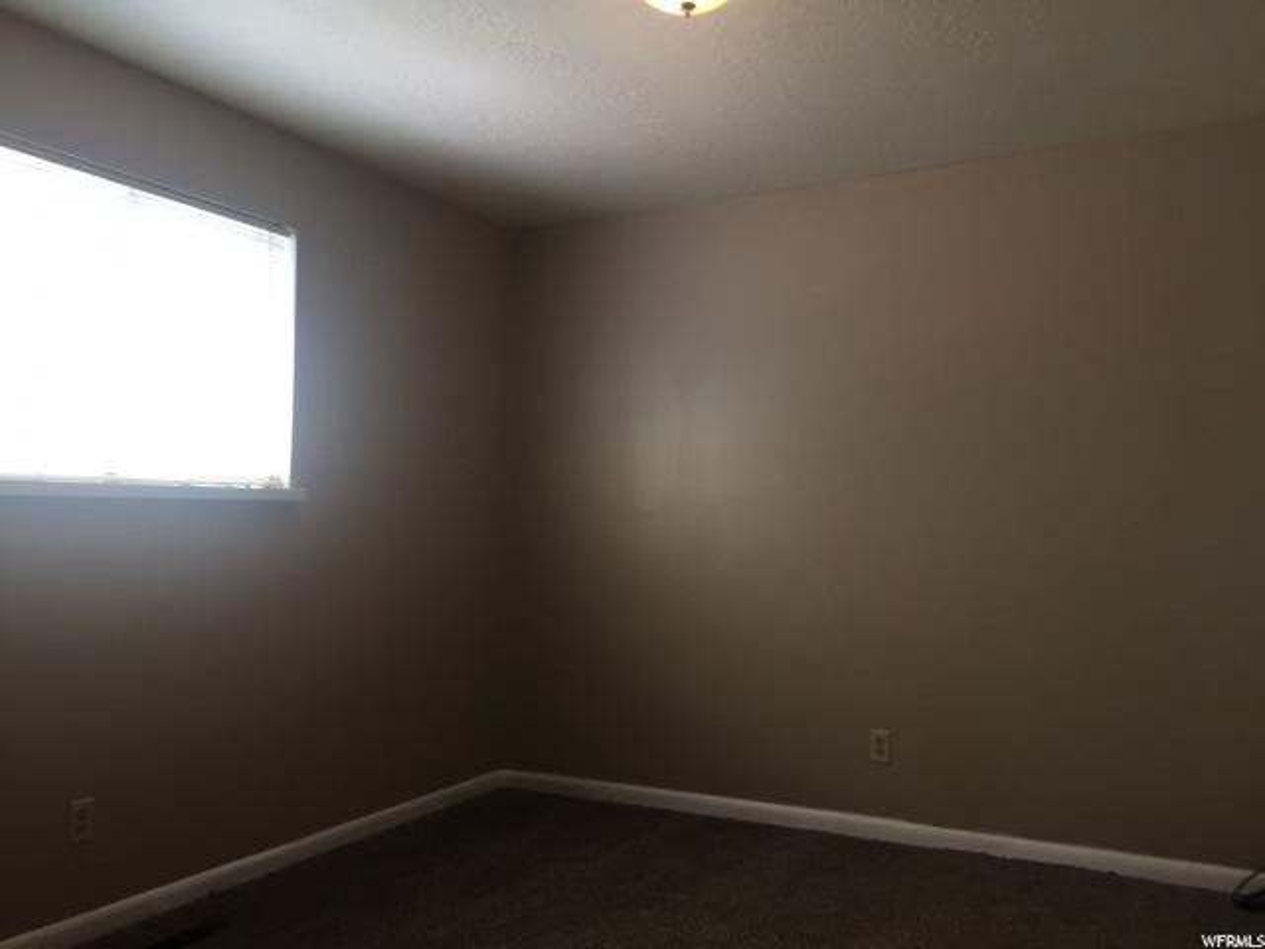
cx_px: 632
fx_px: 1060
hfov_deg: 61.7
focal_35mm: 29
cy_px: 474
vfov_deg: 48.2
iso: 32
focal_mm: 4.15
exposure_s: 1/40
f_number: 2.2
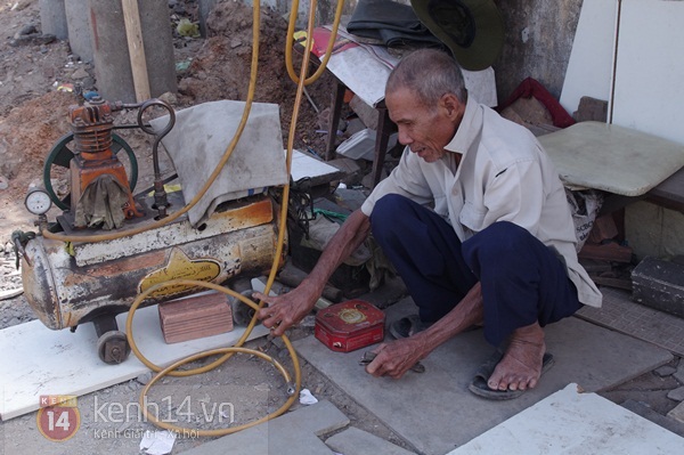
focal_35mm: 46
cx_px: 342
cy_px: 228
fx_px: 873
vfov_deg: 29.2
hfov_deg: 42.8
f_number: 8
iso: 800
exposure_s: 1/320
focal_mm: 30.63
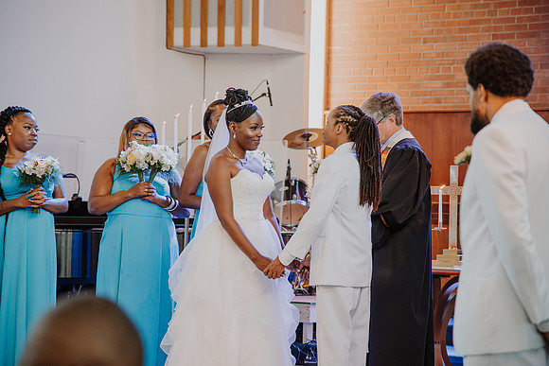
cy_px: 183
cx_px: 274
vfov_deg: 11.4
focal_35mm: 120
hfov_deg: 17.1
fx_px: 1830
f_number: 4
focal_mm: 120
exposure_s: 1/125
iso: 1100
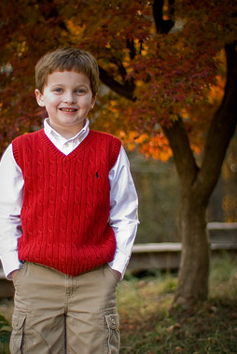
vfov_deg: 22.8
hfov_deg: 15.4
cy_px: 205
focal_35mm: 89
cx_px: 99
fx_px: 876
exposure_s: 1/250
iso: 200
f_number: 1.8
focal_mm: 50
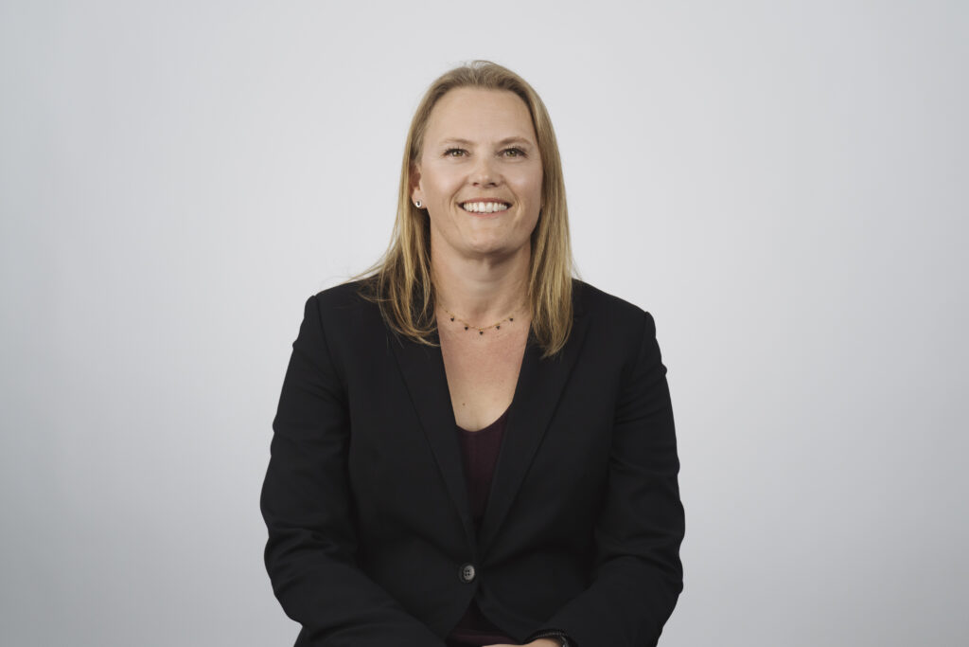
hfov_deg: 23.9
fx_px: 2288
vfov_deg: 16.1
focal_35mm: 85
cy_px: 324
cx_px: 484
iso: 1250
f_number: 4
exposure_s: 1/800
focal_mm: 85
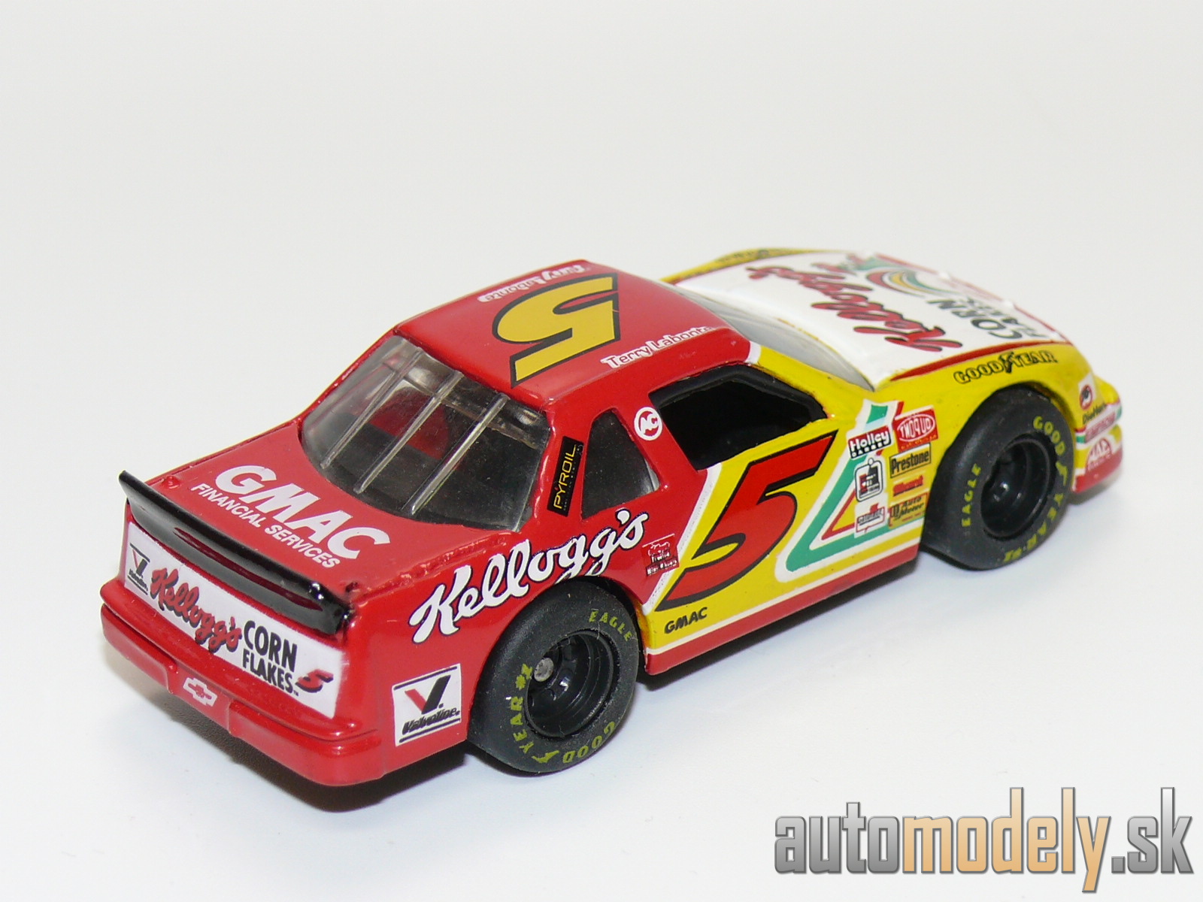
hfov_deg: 17.6
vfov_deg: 13.2
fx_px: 3892
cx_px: 602
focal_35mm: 112
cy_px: 451
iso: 100
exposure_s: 1/30
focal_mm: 14.1
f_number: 4
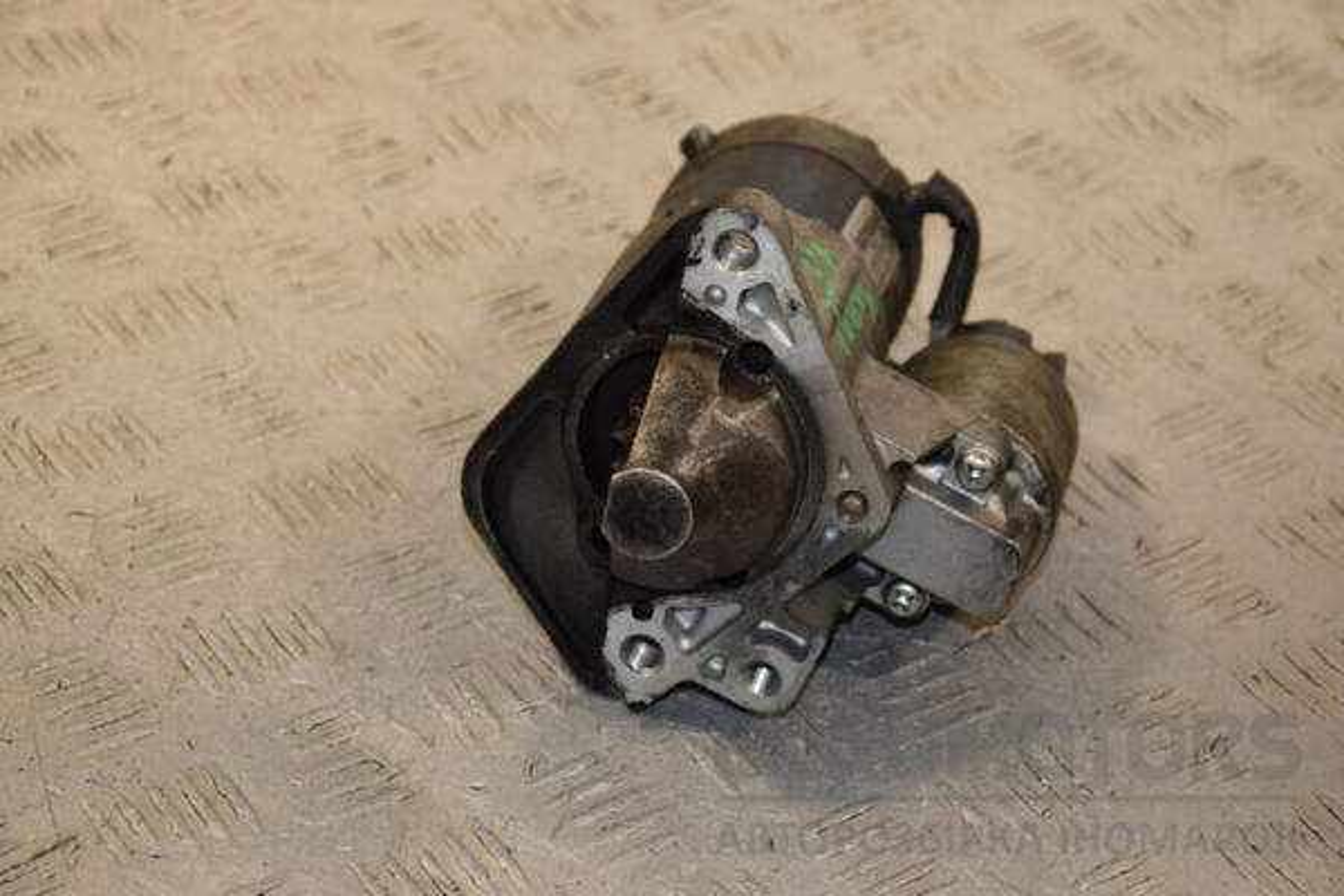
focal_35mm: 112
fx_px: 4200
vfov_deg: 12.2
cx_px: 672
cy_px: 448
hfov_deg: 18.2
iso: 800
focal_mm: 75
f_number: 7.1
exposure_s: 1/200
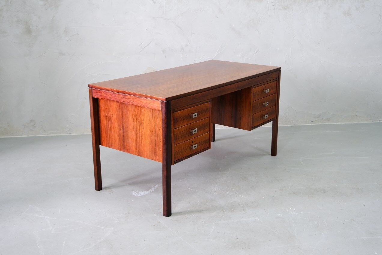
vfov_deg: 34.2
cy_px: 128
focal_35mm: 39
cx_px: 191
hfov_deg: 49.6
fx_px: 414
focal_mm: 26
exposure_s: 1/40
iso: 1000
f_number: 4
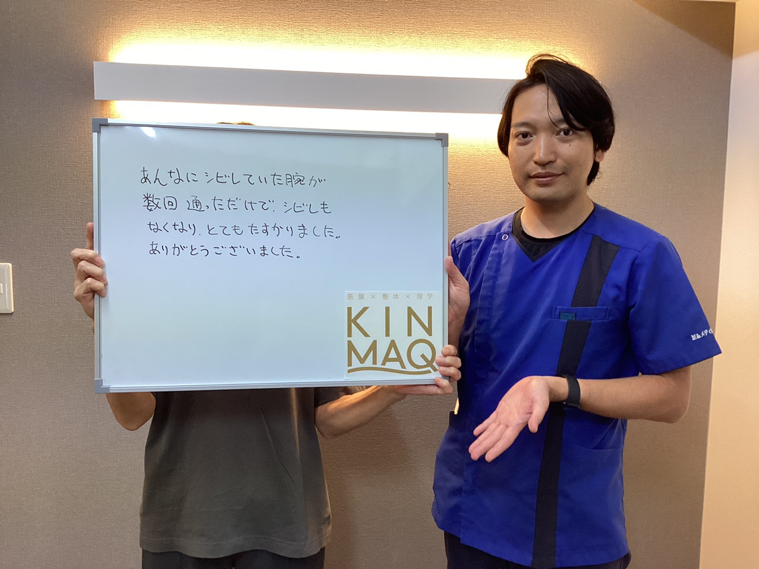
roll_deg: -0.2
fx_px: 680
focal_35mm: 31
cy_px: 284
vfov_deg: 45.4
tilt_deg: -6.6
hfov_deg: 58.4
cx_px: 380
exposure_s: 1/50
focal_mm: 3.3
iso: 100
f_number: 2.4
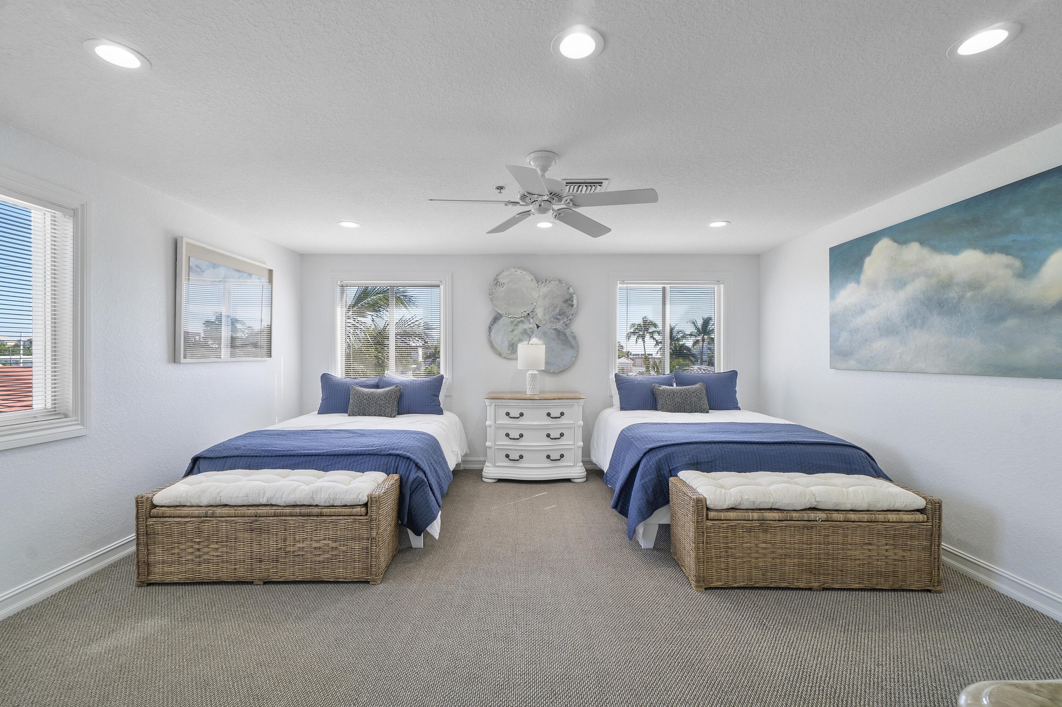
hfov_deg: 100.4
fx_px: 442
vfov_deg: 77.3
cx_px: 531
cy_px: 354
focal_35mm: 15
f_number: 11
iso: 160
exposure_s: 1/20
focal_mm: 10
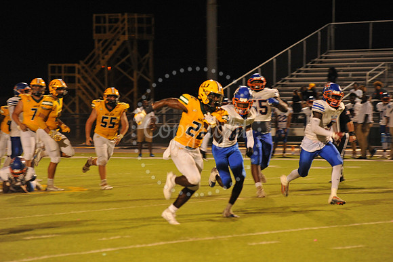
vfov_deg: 6.9
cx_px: 196
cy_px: 131
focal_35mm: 200
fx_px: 2182
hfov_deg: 10.3
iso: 3200
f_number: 5
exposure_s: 1/160
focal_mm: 200
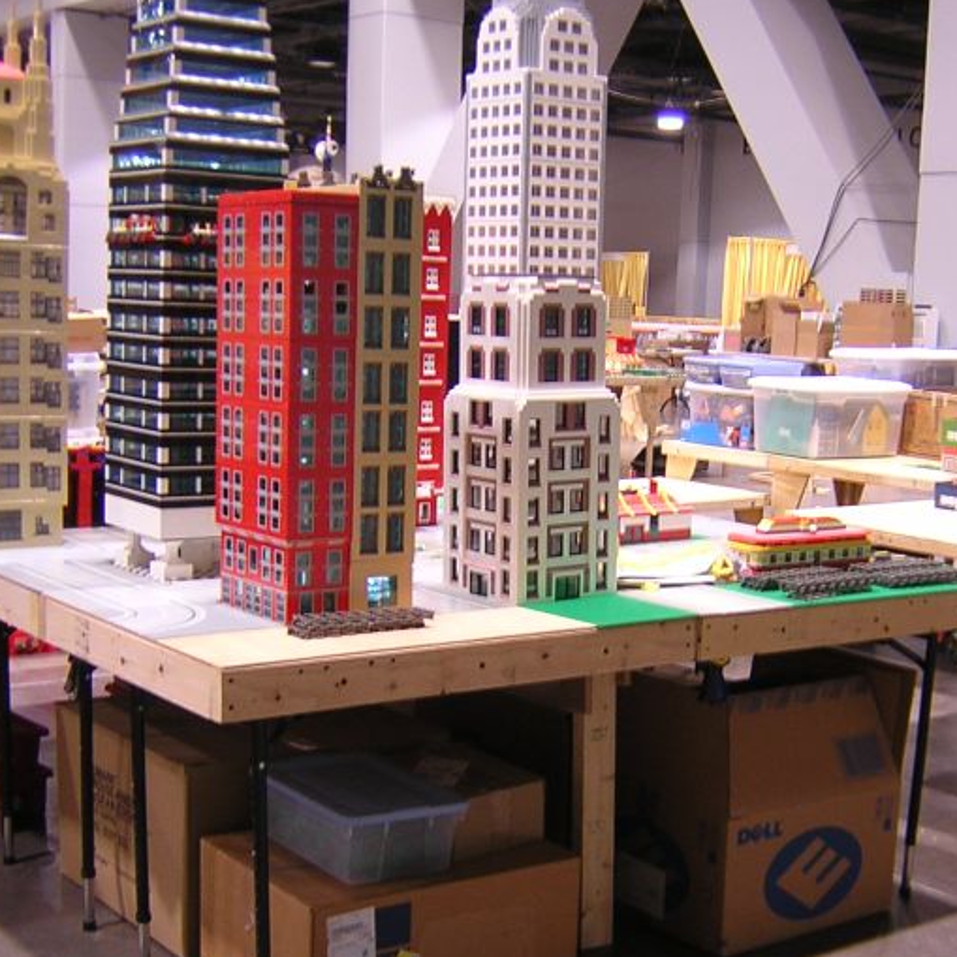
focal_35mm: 50
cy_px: 555
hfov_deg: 34.0
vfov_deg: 34.0
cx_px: 545
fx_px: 1564
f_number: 2.6
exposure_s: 1/3.5
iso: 131
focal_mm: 4.7
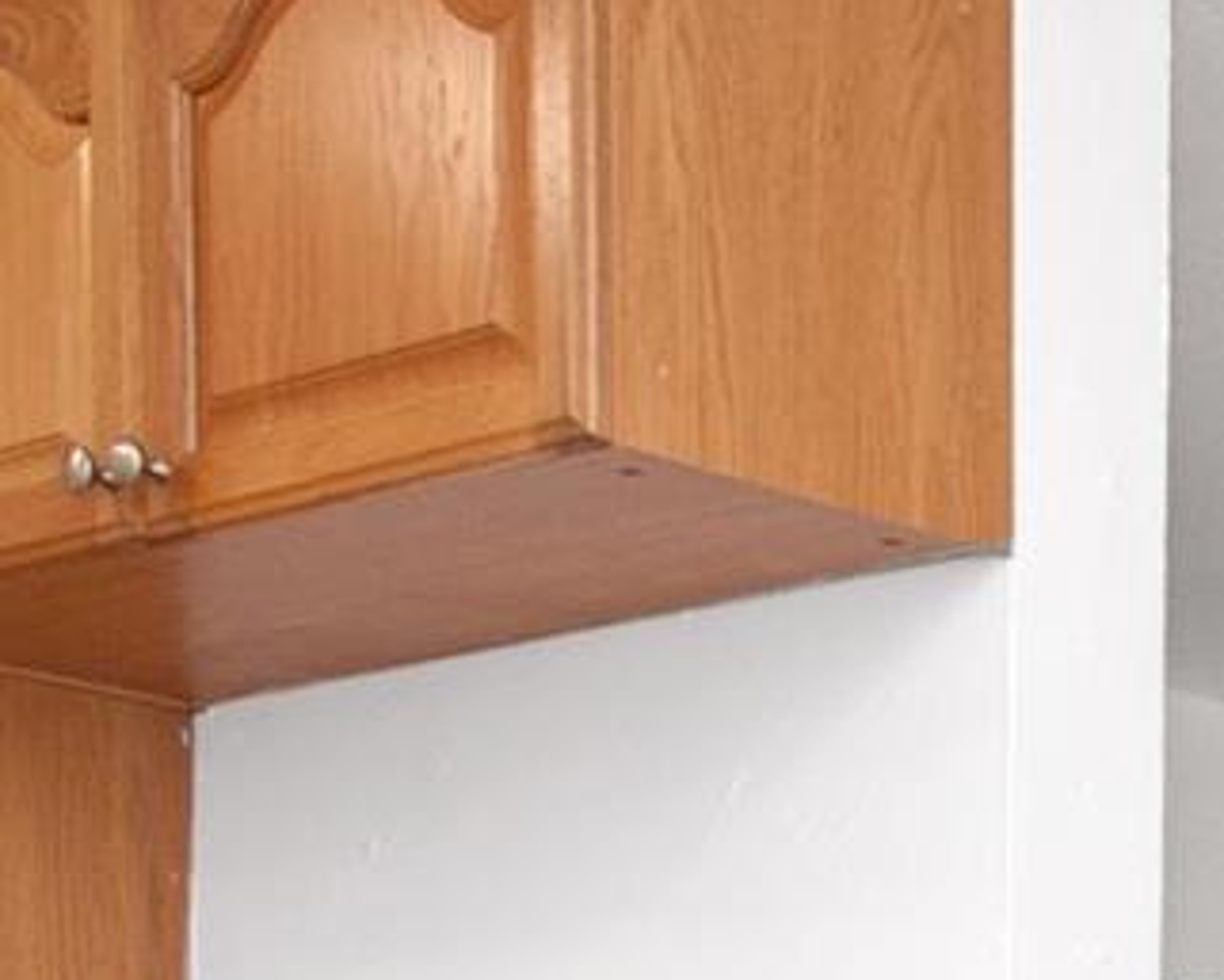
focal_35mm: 112
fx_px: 4059
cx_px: 2227
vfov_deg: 12.3
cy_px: 1893
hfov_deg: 14.9
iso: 1000
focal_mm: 24
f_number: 6.3
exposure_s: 1/100
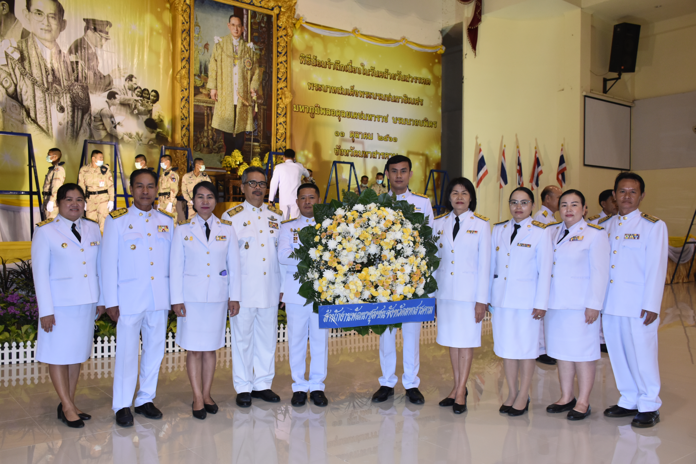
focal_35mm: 33
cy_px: 232
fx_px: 638
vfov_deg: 40.0
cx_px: 348
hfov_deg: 57.2
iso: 800
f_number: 5
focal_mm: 22
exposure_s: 1/100
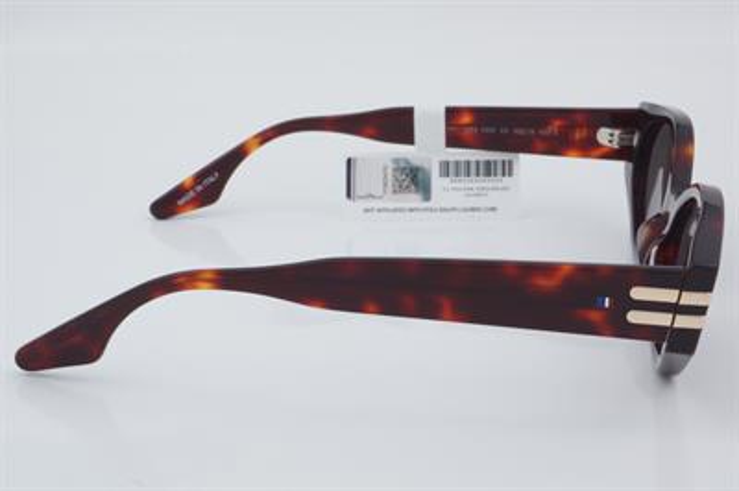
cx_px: 370
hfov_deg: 27.0
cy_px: 246
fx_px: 1538
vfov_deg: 18.2
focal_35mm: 75
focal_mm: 50
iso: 100
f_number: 32
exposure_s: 1/4
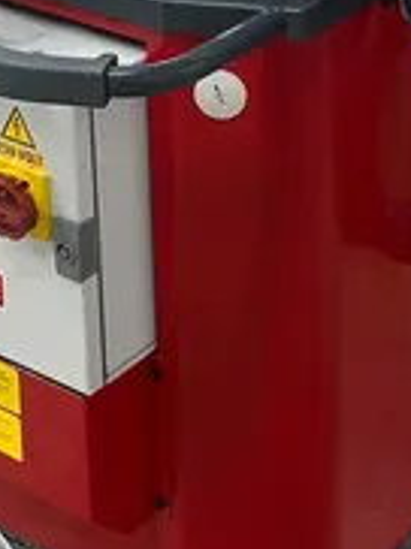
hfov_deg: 14.0
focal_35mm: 105
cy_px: -53
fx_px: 1666
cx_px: 308
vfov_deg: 18.1
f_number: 1.6
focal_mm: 5.1
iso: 160
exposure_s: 1/60
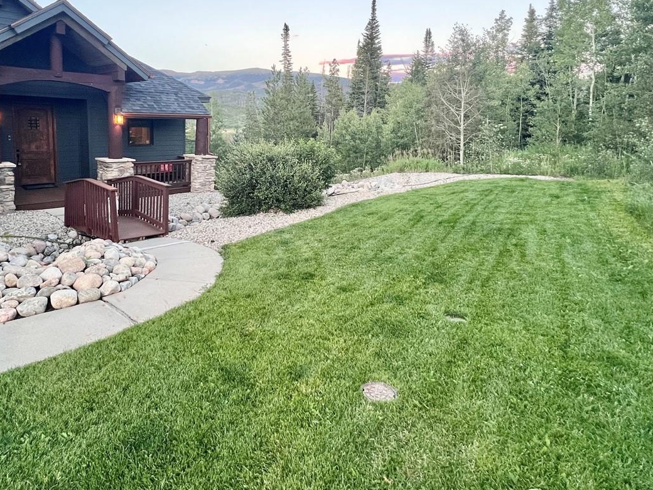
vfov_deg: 64.7
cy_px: 174
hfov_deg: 80.7
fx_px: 377
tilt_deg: -7.6
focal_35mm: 20
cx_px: 259
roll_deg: -1.7
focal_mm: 1.57
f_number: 1.8
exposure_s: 1/86
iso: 250
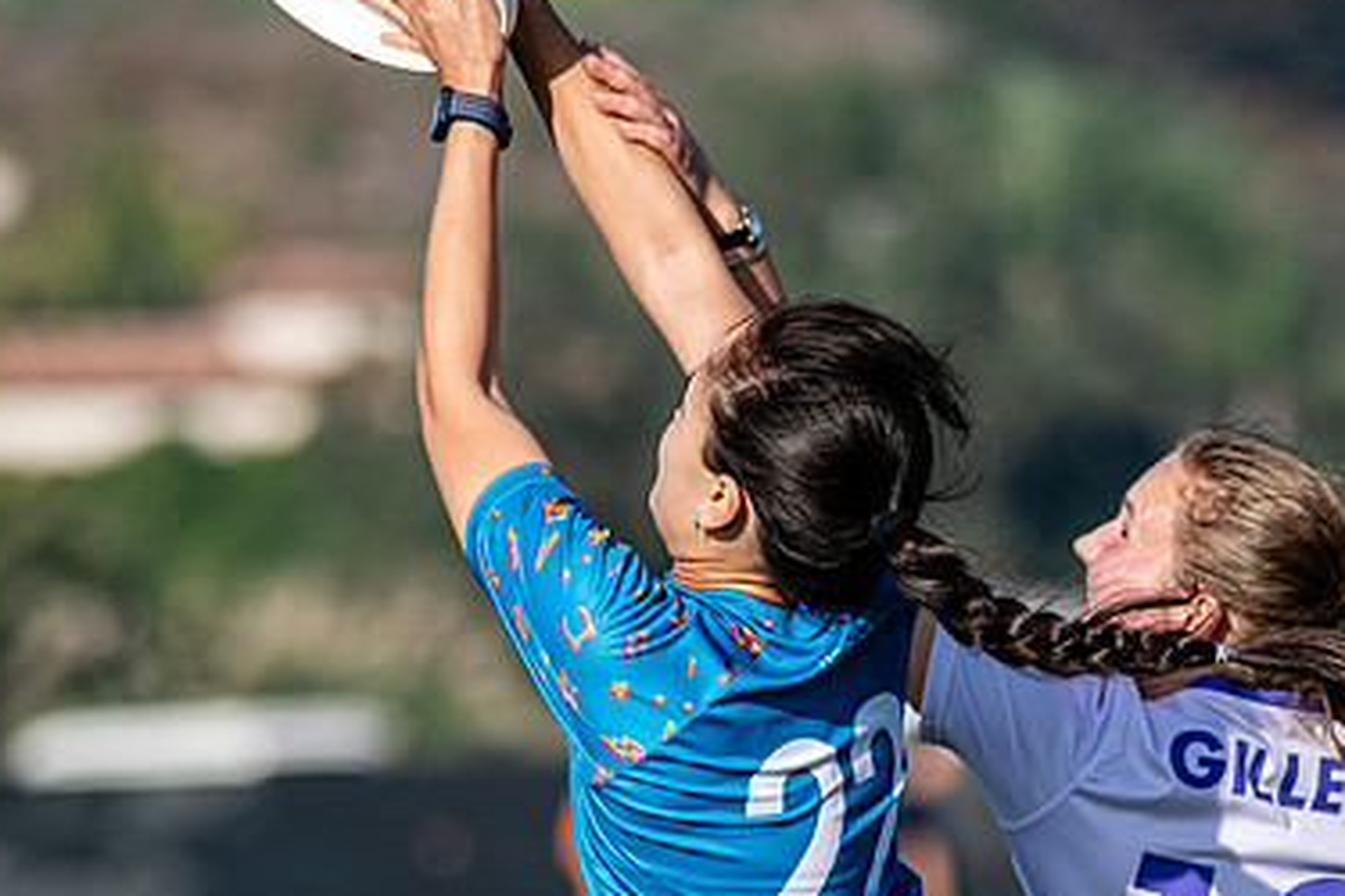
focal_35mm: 480
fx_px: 17932
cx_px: 990
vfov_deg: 2.9
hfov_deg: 4.3
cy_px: 1211
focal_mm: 170
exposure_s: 1/2500
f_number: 3.2
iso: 160
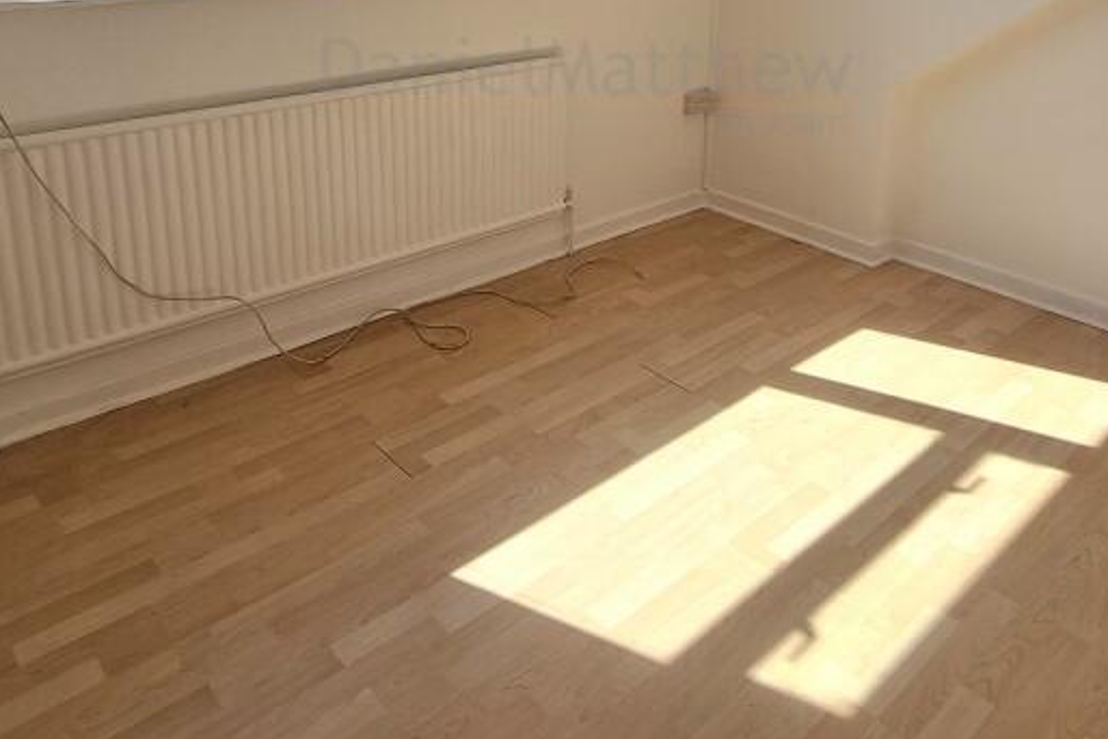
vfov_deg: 44.0
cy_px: 84
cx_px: 583
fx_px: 831
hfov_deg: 67.3
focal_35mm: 27
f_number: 2.2
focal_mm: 2.2
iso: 50
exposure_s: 1/1000
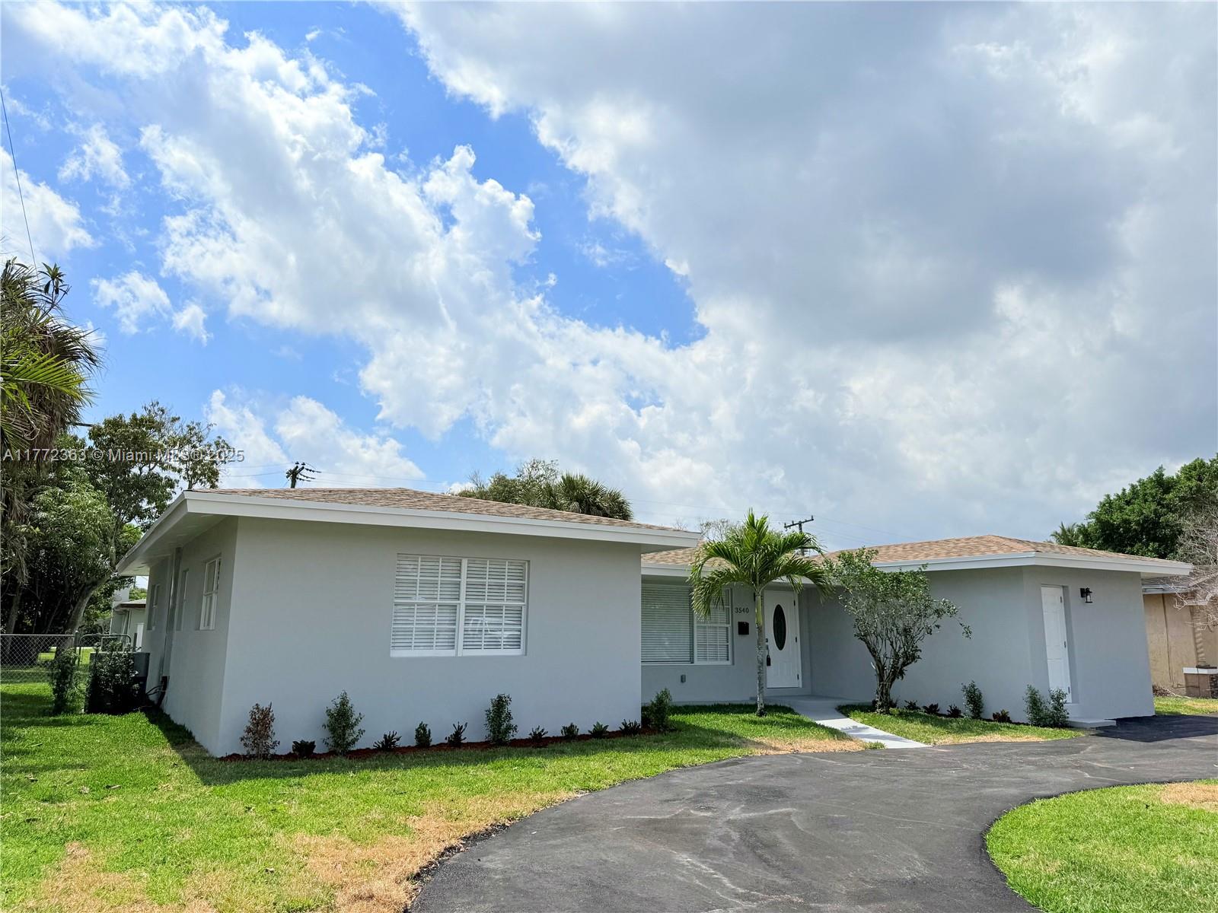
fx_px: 844
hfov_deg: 71.6
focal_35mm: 24
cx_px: 609
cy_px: 456
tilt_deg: +11.6
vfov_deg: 56.8
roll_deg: -0.6
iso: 80
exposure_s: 1/14286
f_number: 1.78
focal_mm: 6.76
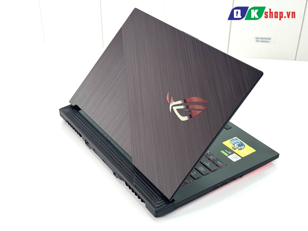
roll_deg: +0.8
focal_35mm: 48
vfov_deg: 30.3
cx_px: 154
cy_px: 116
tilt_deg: -31.7
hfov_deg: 39.7
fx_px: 427
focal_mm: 6.76
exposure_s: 1/121
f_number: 1.78
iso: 50
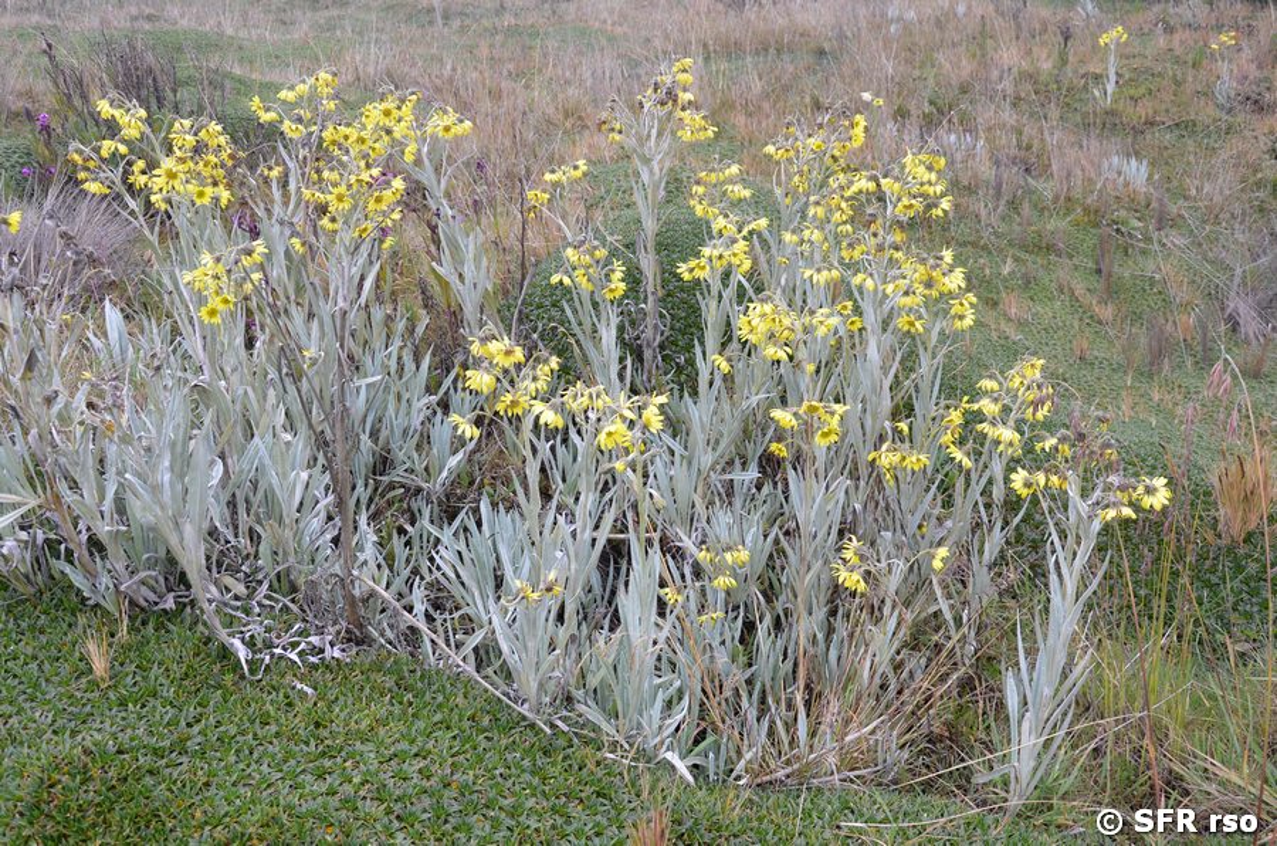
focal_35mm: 32
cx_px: 638
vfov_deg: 41.5
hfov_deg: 59.6
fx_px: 1115
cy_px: 423
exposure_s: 1/125
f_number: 5.6
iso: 200
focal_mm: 21
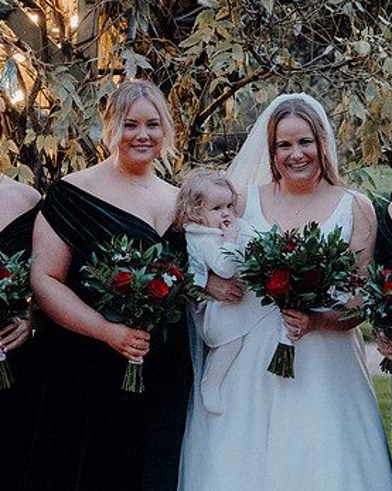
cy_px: 267
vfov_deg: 11.6
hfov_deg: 9.3
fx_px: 2411
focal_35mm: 166
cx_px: 207
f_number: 5
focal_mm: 70
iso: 5000
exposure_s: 1/160
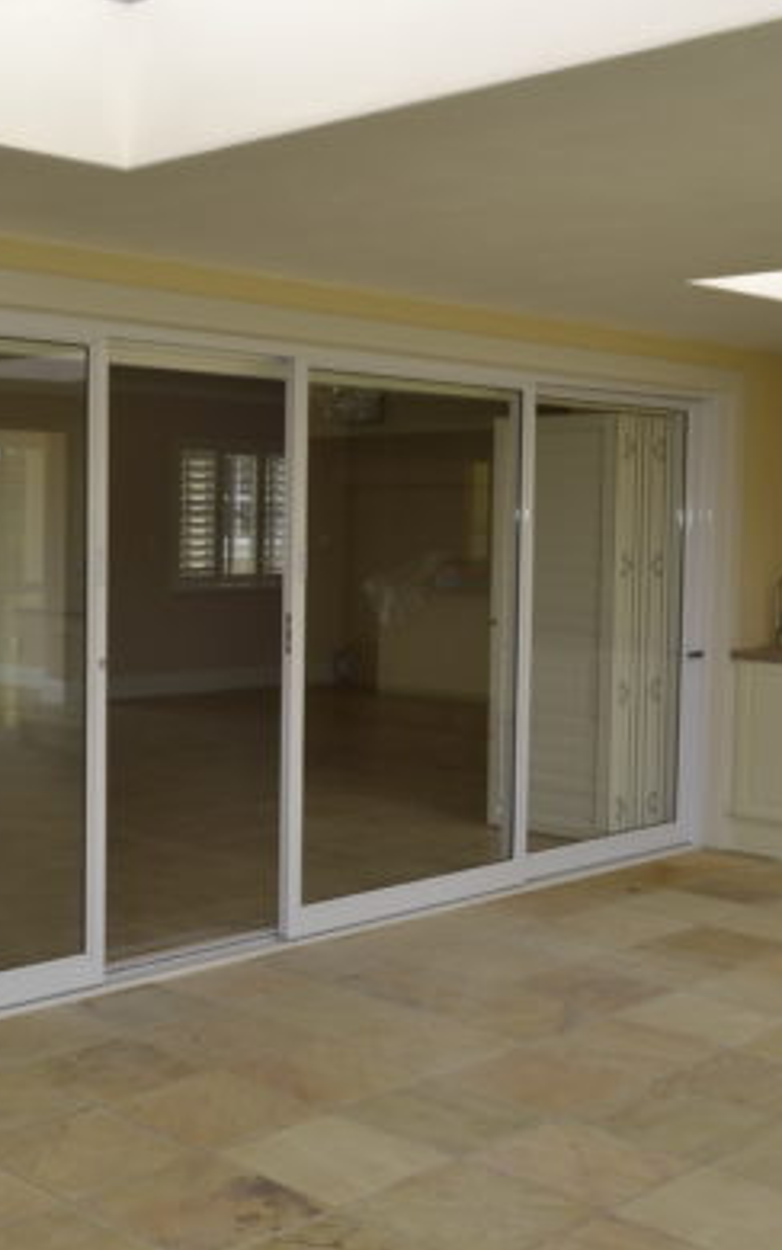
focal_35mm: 47
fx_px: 1601
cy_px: 612
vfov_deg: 42.6
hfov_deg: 27.2
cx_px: 244
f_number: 11
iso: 100
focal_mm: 20
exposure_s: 1/60
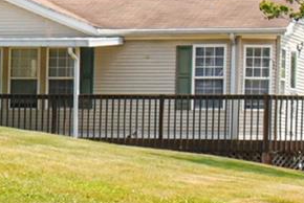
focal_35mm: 240
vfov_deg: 5.7
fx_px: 2029
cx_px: -327
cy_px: 222
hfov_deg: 8.1
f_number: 10
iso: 1600
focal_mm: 34
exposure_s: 1/400
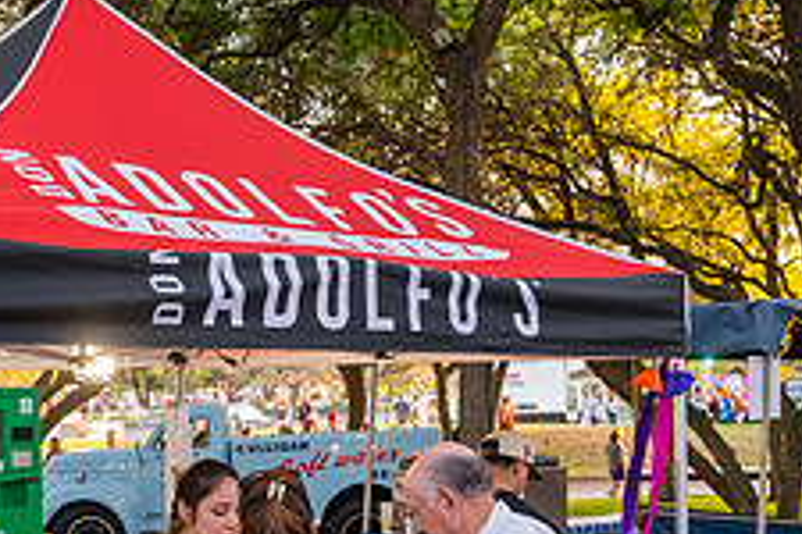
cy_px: 488
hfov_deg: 30.9
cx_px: 331
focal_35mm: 65
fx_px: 1448
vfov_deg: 20.5
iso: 1250
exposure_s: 1/400
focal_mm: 24
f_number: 4
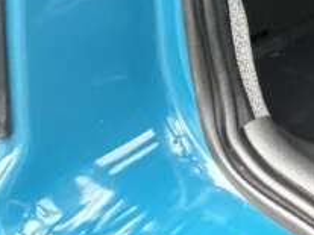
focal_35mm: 73
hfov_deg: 14.1
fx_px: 662
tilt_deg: -3.1
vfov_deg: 14.2
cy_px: -321
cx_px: 801
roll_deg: -1.2
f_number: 2.2
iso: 250
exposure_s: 1/121
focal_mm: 2.22
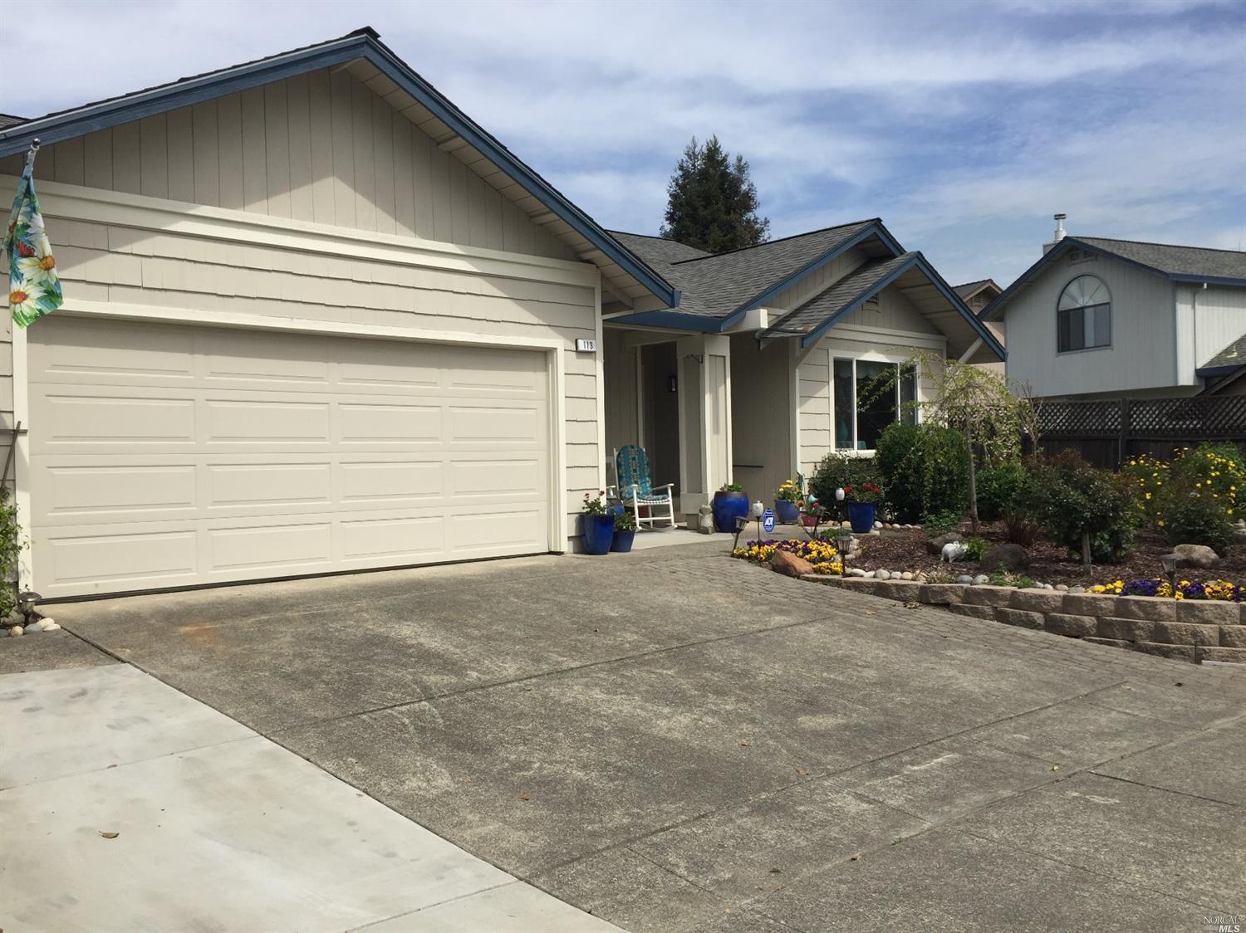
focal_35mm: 29
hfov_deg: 61.7
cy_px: 466
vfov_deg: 48.2
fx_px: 1044
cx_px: 623
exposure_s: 1/2475
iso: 32
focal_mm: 4.15
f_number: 2.2
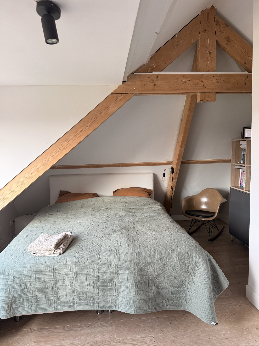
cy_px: 173
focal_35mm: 24
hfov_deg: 56.8
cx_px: 130
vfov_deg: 71.6
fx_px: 239
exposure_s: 1/121
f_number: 1.78
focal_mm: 6.76
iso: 125
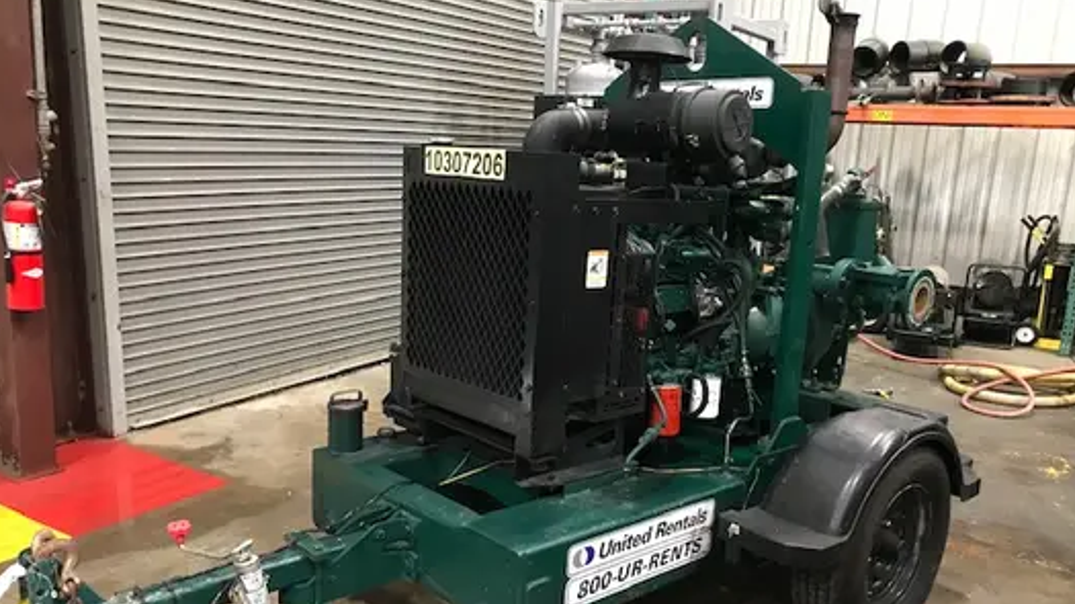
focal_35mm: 32
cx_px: 543
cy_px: 368
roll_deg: -2.4
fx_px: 912
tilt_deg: -13.7
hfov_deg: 61.0
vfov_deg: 36.5
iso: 100
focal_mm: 3.99
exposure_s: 1/13
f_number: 1.8
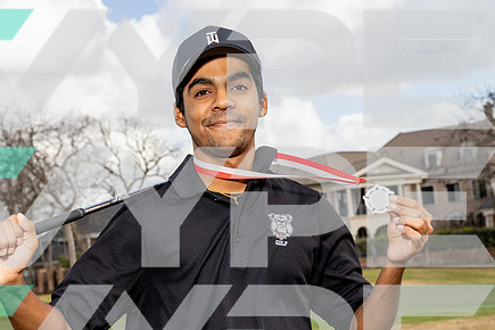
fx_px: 1045
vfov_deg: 17.9
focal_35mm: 76
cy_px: 208
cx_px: 208
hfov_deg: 26.6
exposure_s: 1/250
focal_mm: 57
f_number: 8
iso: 100
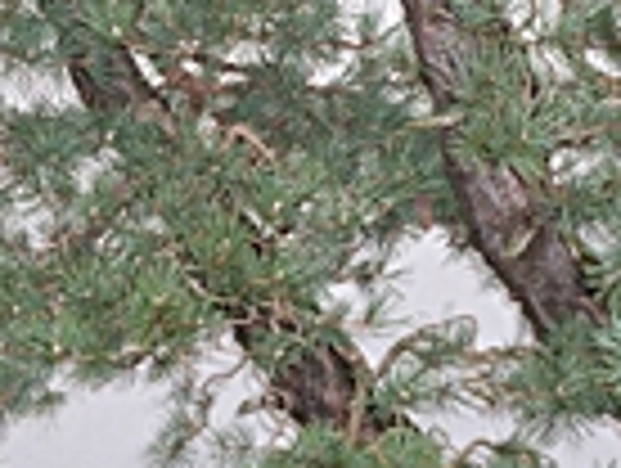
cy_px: 130
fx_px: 1977
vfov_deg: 13.5
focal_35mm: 110
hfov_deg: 17.8
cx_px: 405
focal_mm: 6.3
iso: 100
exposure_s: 1/45
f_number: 2.8
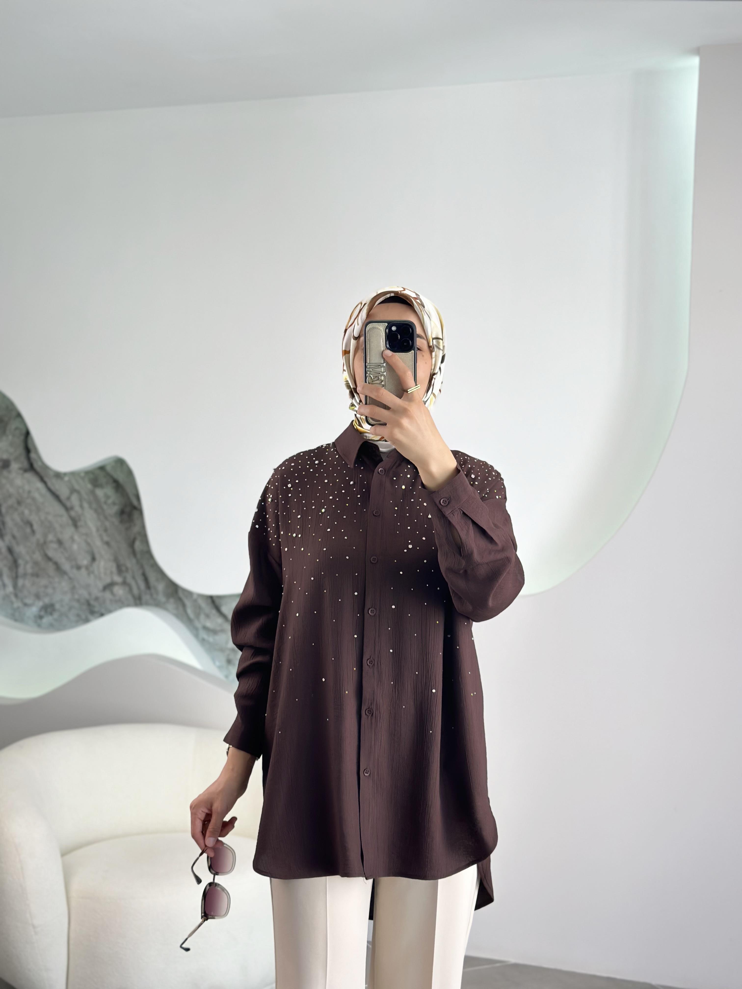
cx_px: 371
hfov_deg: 30.3
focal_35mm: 48
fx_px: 1372
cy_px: 494
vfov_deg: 39.7
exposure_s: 1/252
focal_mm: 6.86
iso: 80
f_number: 1.78
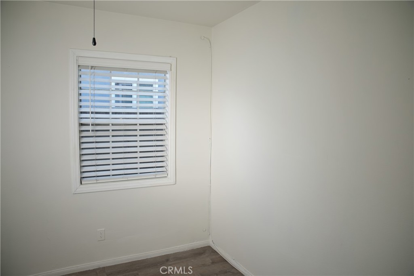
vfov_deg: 53.1
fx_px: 276
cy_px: 138
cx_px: 207
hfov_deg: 73.7
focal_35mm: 24
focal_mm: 24
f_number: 5.6
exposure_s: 1/60
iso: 250
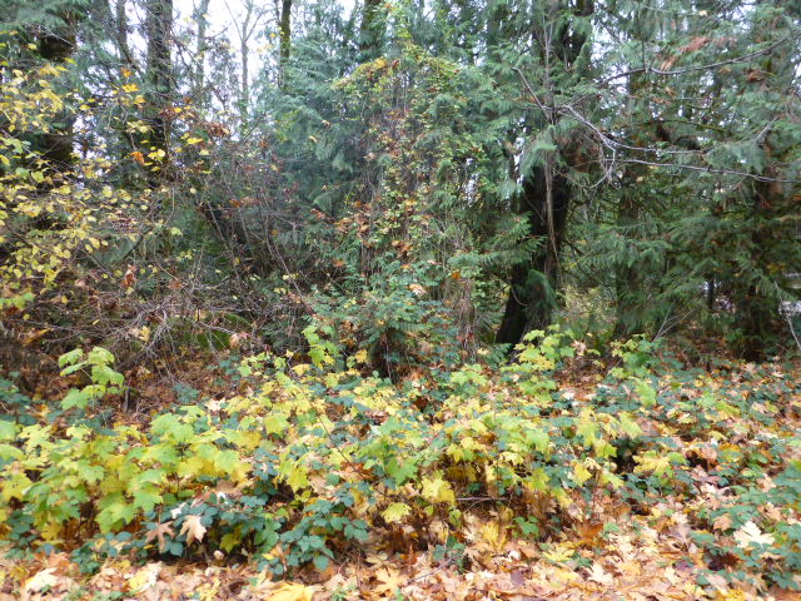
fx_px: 555
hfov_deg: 71.6
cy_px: 300
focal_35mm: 24
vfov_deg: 56.8
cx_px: 400
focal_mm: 4.3
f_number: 3.3
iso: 125
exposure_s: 1/60
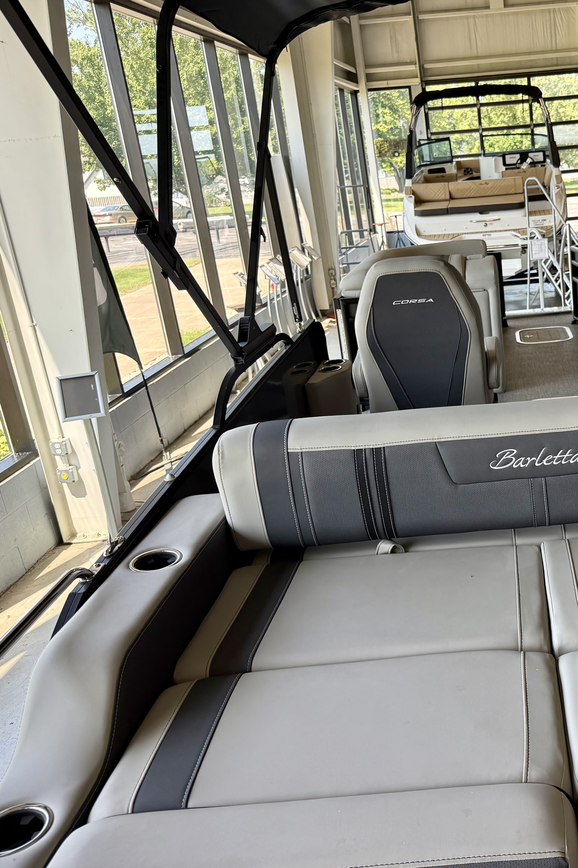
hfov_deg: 36.5
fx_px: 819
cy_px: 441
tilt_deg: -18.7
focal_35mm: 34
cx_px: 517
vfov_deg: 55.8
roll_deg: +4.9
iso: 100
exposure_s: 1/305
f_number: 1.78
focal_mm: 6.76
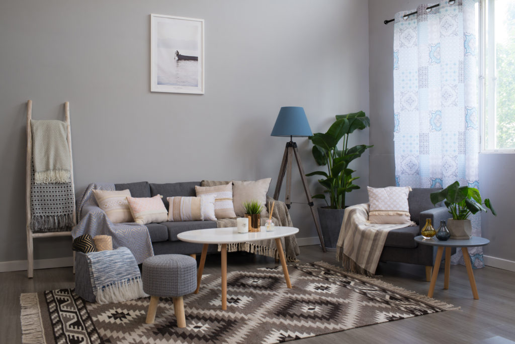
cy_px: 172
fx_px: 501
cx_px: 258
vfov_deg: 37.9
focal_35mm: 35
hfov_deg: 54.4
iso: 200
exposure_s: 1/10
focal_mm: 35
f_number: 10
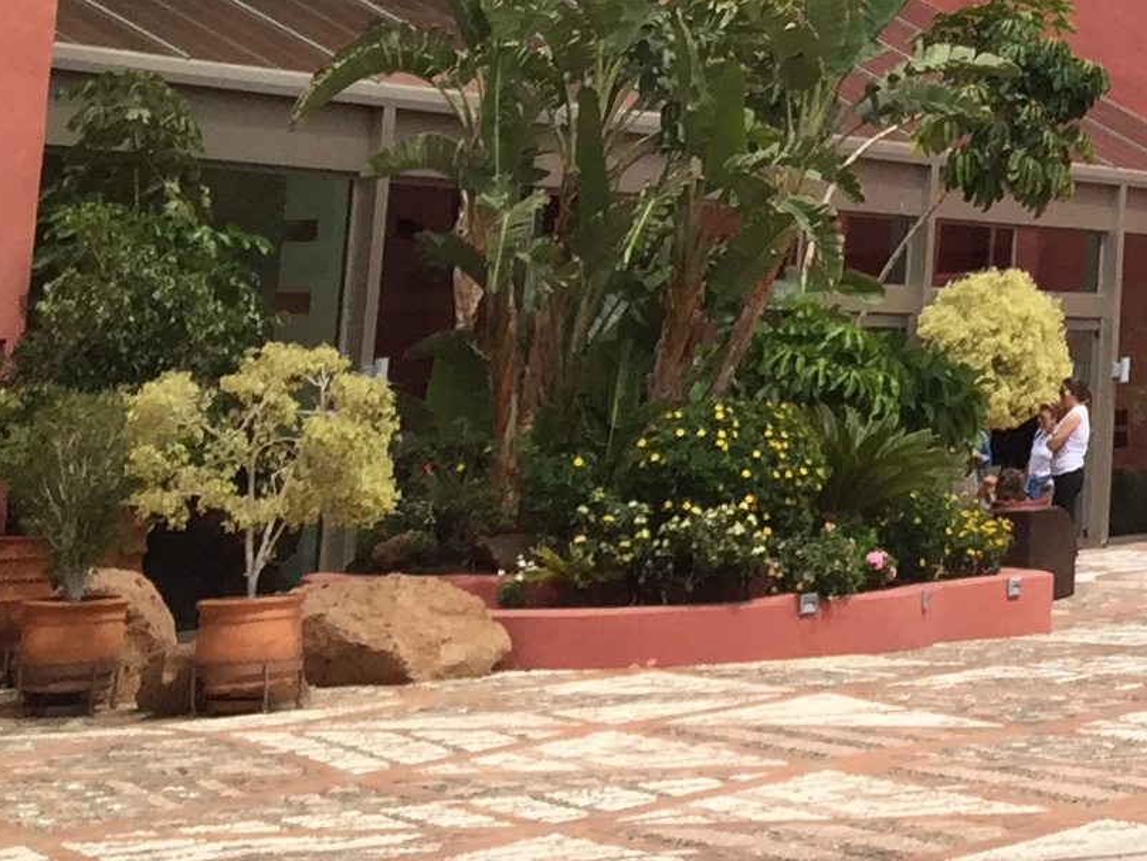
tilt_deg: +12.8
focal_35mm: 117
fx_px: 3877
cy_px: -467
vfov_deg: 12.0
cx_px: 2305
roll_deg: +0.5
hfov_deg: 14.1
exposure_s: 1/1721
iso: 32
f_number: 2.2
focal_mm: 4.15
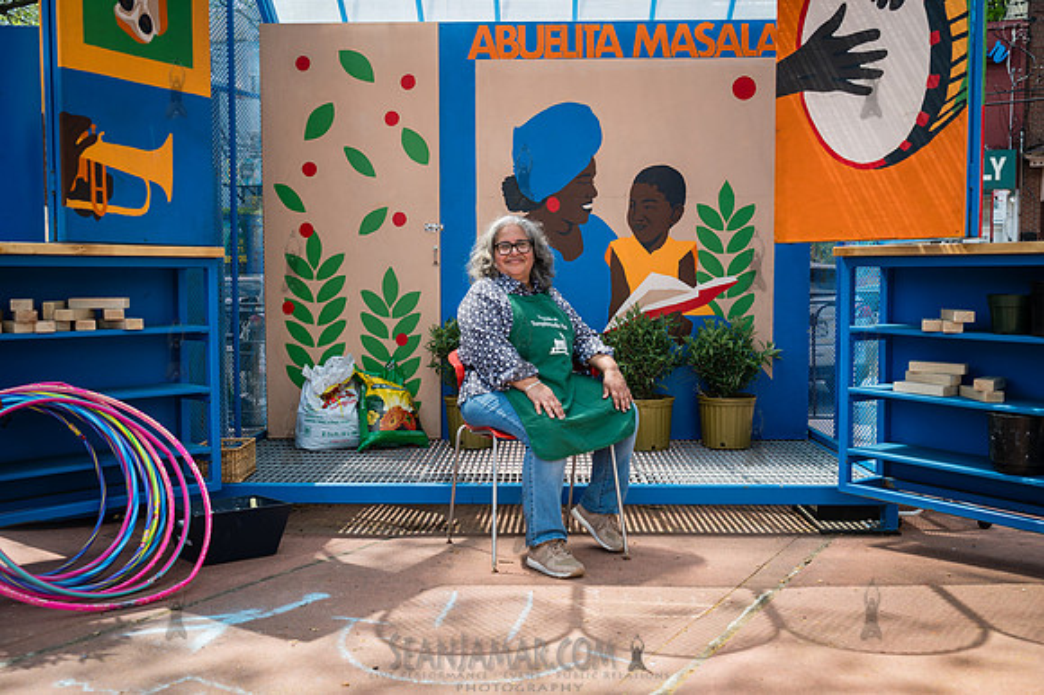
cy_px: 348
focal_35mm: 35
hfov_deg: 54.4
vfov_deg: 37.8
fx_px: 1016
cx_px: 522
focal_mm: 35
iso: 100
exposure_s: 1/320
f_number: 4
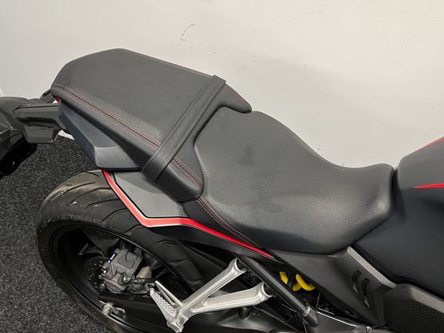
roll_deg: +0.3
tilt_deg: -39.5
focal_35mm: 30
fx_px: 385
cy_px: 144
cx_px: 223
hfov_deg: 60.0
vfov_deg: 46.7
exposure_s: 1/50
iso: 125
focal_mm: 5.1
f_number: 1.6
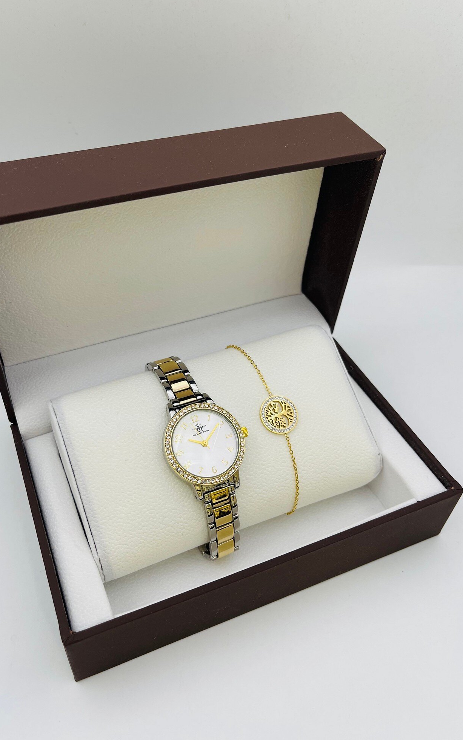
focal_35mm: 27
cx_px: 200
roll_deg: -1.9
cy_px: 372
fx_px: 545
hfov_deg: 45.9
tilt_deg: -44.8
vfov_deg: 68.4
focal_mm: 5.1
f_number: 1.6
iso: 32
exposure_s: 1/204
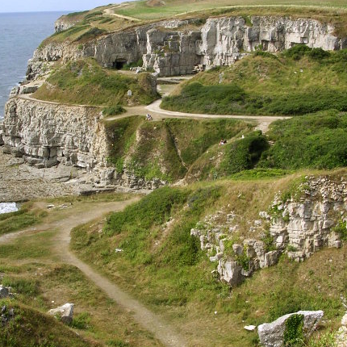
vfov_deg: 33.9
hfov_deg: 34.0
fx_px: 567
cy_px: 215
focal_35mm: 50
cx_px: 160
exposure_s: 1/232
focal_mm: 5.8
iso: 100
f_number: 5.6
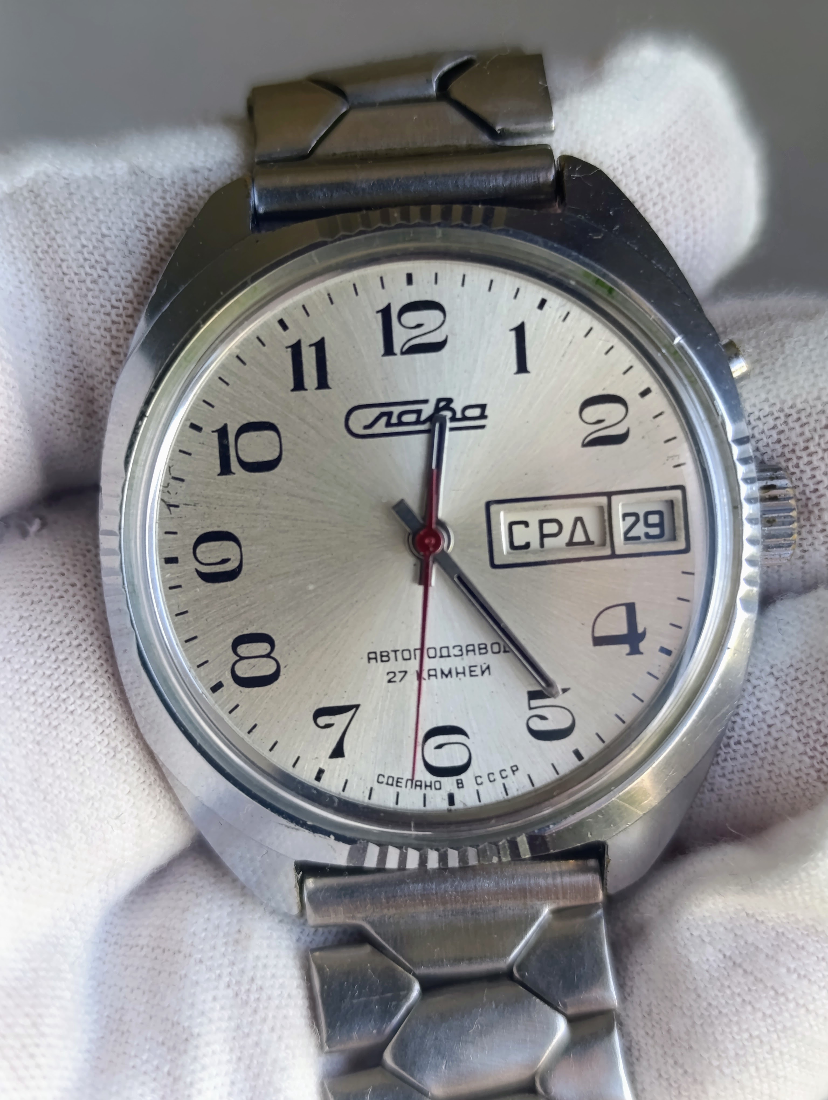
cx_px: 414
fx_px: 1463
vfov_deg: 41.2
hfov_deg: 31.6
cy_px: 550
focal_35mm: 46
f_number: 1.6
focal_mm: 6.14
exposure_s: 1/120
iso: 250
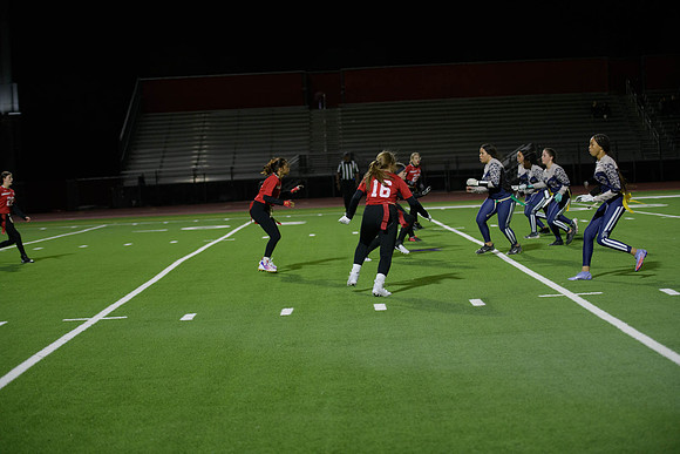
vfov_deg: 18.2
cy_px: 227
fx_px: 1417
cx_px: 340
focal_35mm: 75
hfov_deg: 27.0
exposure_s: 1/640
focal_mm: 75
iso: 2000
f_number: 2.8
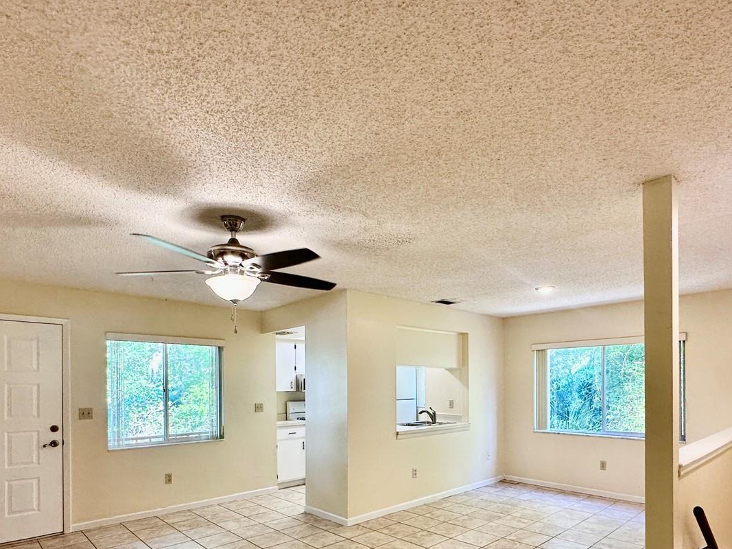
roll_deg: -0.3
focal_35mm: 21
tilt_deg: -0.3
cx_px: 398
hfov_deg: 78.8
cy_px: 386
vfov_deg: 61.2
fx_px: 444
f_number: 2.2
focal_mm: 2.22
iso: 200
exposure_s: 1/120
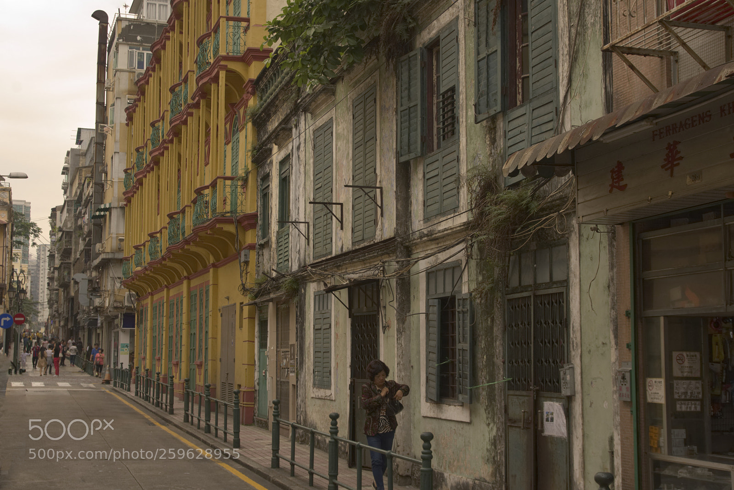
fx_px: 1040
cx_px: 367
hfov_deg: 38.9
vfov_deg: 26.5
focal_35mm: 51
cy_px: 245
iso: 400
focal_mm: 34
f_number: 8
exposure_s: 1/250
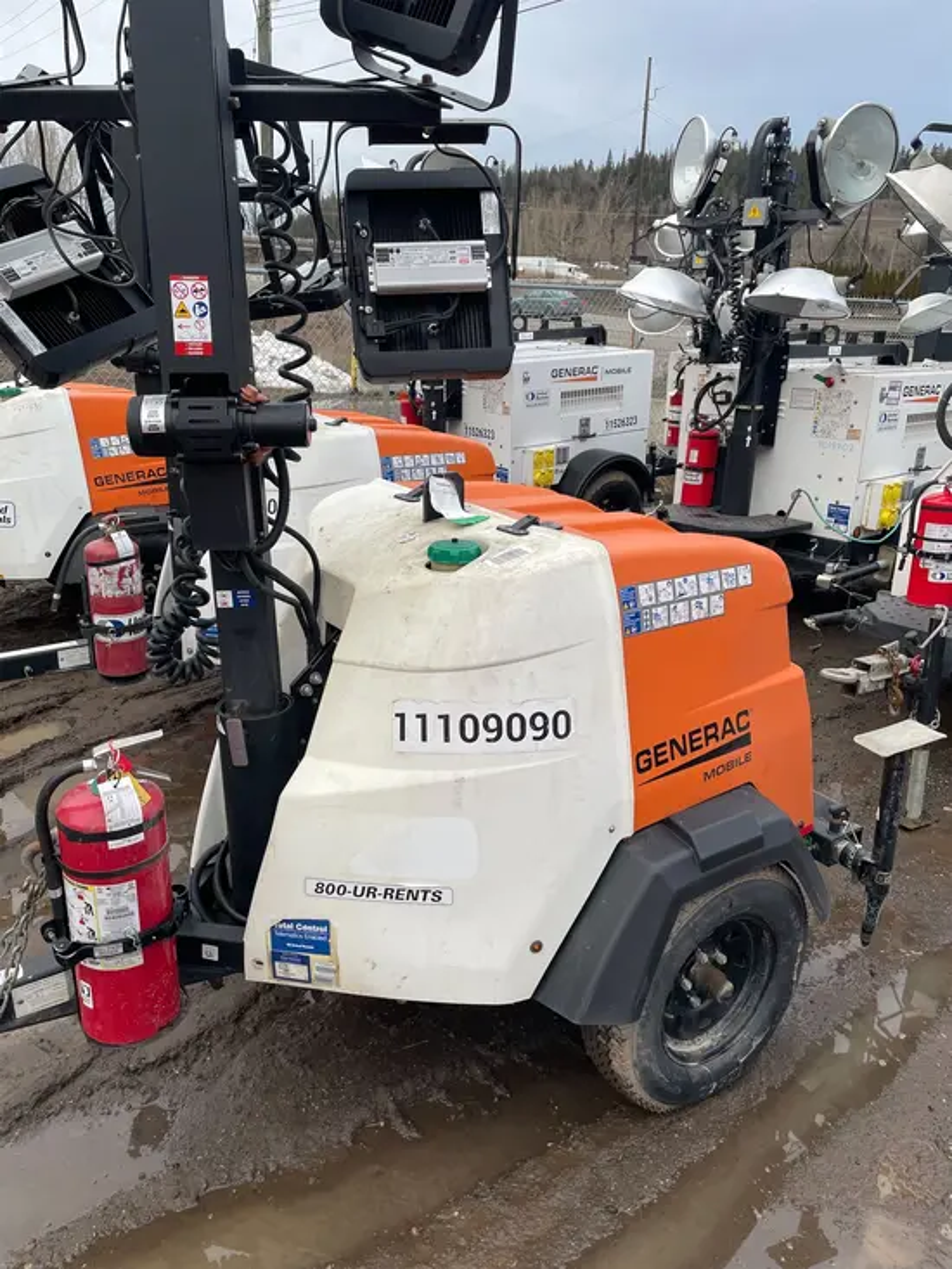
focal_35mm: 26
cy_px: 634
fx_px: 953
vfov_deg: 67.3
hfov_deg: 53.1
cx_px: 476
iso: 64
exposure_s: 1/121
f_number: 1.6
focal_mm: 4.2
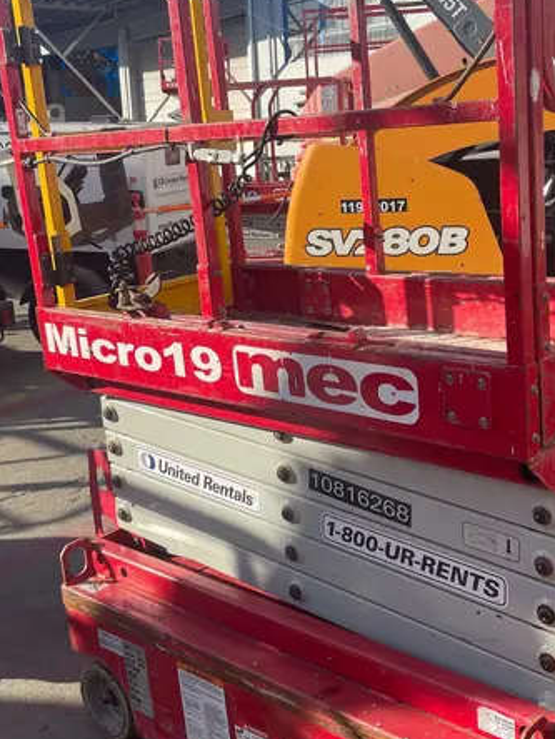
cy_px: 348
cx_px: 323
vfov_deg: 43.8
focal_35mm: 43
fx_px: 918
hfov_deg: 33.6
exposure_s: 1/1742
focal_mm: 4.2
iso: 32
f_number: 1.6
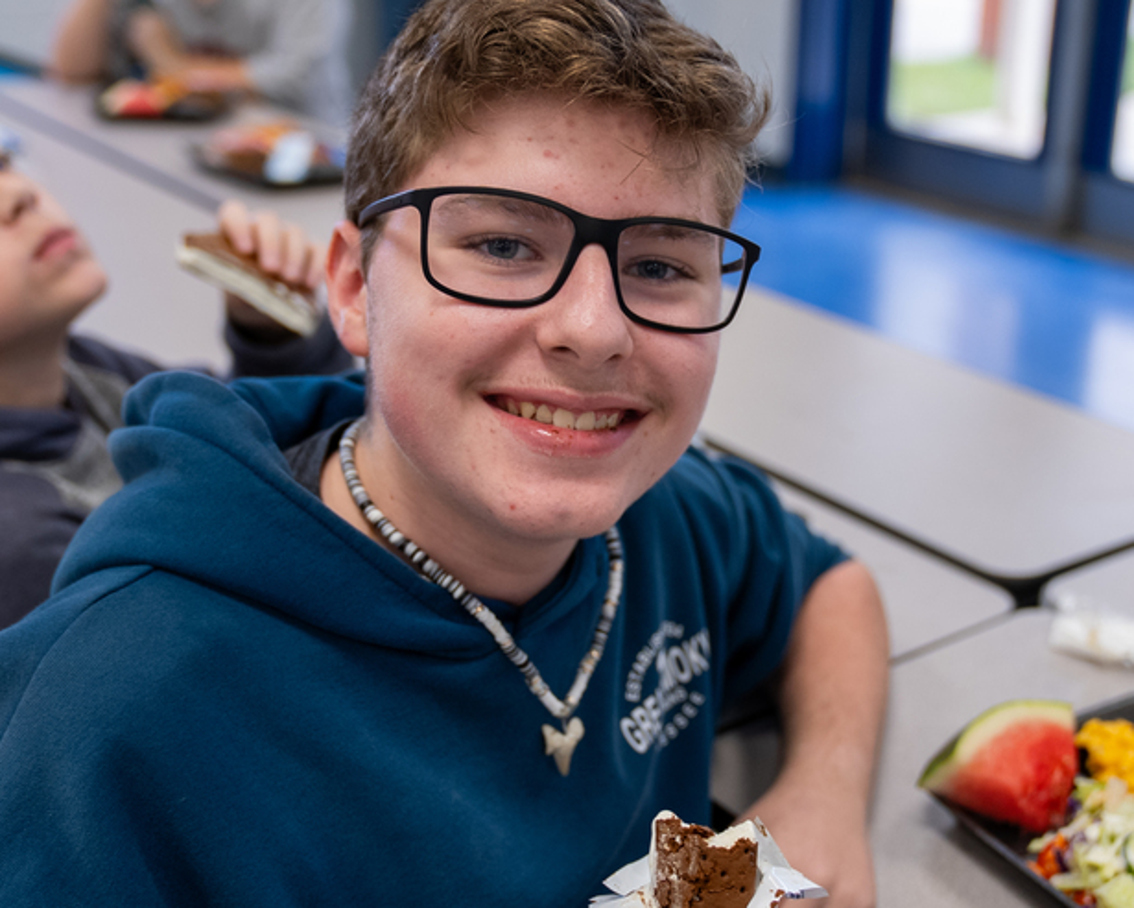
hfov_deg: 36.9
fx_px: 1678
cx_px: 774
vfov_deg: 30.1
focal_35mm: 50
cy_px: 565
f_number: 2.8
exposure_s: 1/125
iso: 500
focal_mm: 32
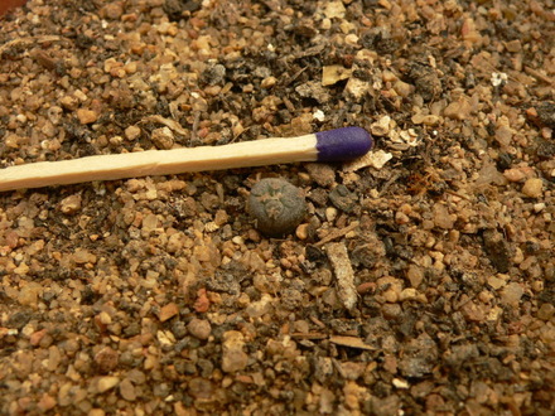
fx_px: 545
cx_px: 278
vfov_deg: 41.8
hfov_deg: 54.0
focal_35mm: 34
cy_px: 208
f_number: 4
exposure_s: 1/100
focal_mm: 6.3
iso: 80
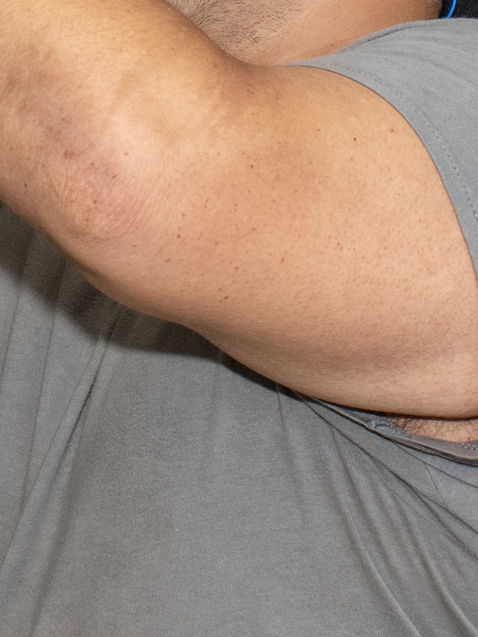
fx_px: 3351
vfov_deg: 10.7
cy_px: -49
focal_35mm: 182
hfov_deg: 8.1
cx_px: 61
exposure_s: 1/60
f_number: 7.1
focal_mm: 34
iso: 800
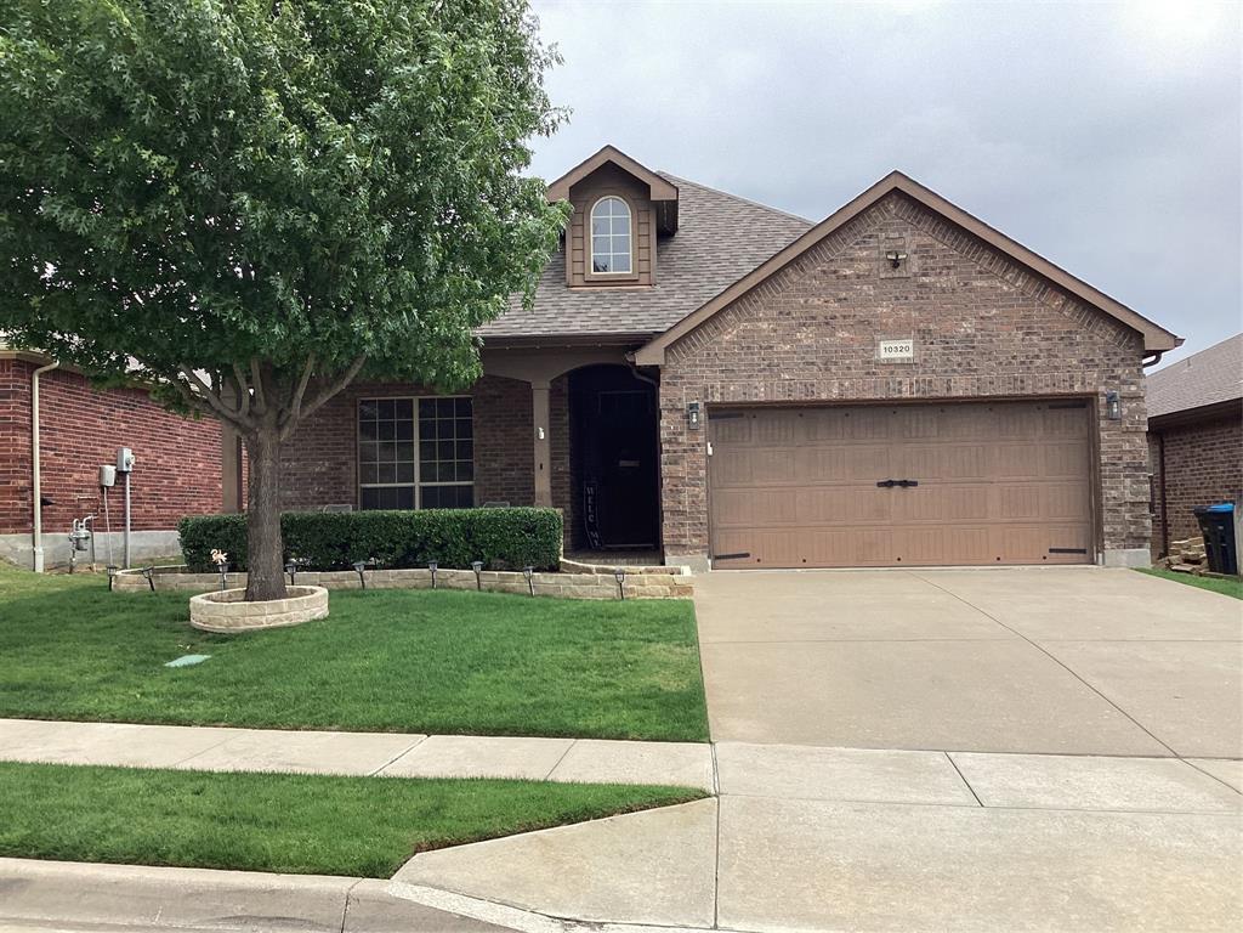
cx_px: 622
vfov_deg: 45.4
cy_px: 466
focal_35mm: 31
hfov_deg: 58.4
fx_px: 1113
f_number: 2.4
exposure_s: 1/747
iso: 25
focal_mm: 3.3
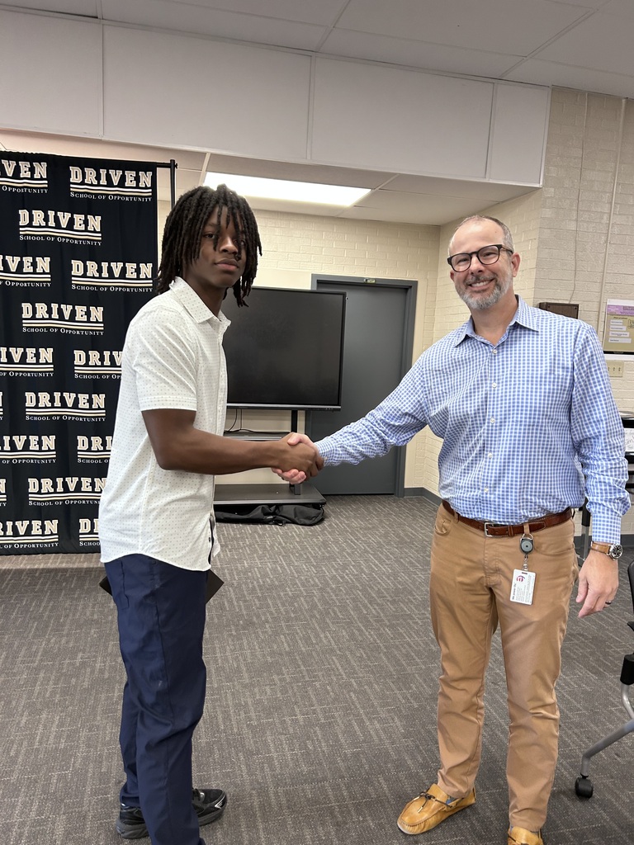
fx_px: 635
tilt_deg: -5.7
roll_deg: -4.1
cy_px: 422
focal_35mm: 26
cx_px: 317
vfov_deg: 67.3
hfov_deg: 53.1
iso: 125
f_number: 1.5
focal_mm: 5.7
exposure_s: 1/60
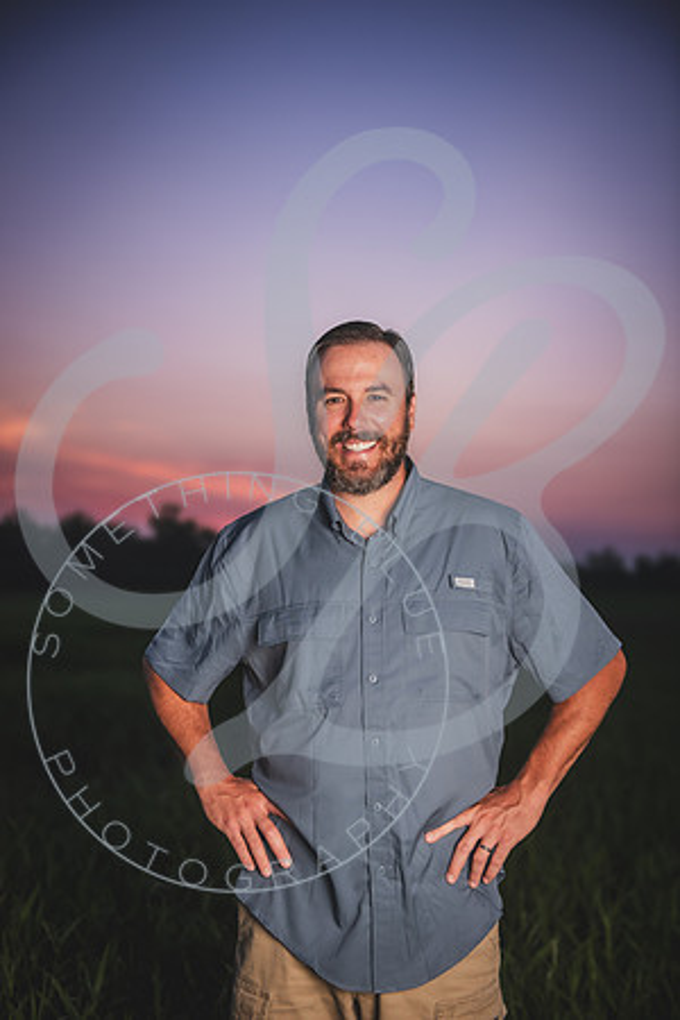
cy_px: 510
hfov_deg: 28.1
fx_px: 1360
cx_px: 340
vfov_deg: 41.1
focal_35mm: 48
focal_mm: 48
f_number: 2.8
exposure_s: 1/1000
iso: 200
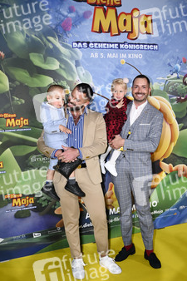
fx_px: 351
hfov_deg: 29.8
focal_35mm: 45
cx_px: 100
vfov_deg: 43.6
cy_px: 145
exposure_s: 1/125
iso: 800
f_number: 6.3
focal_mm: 38
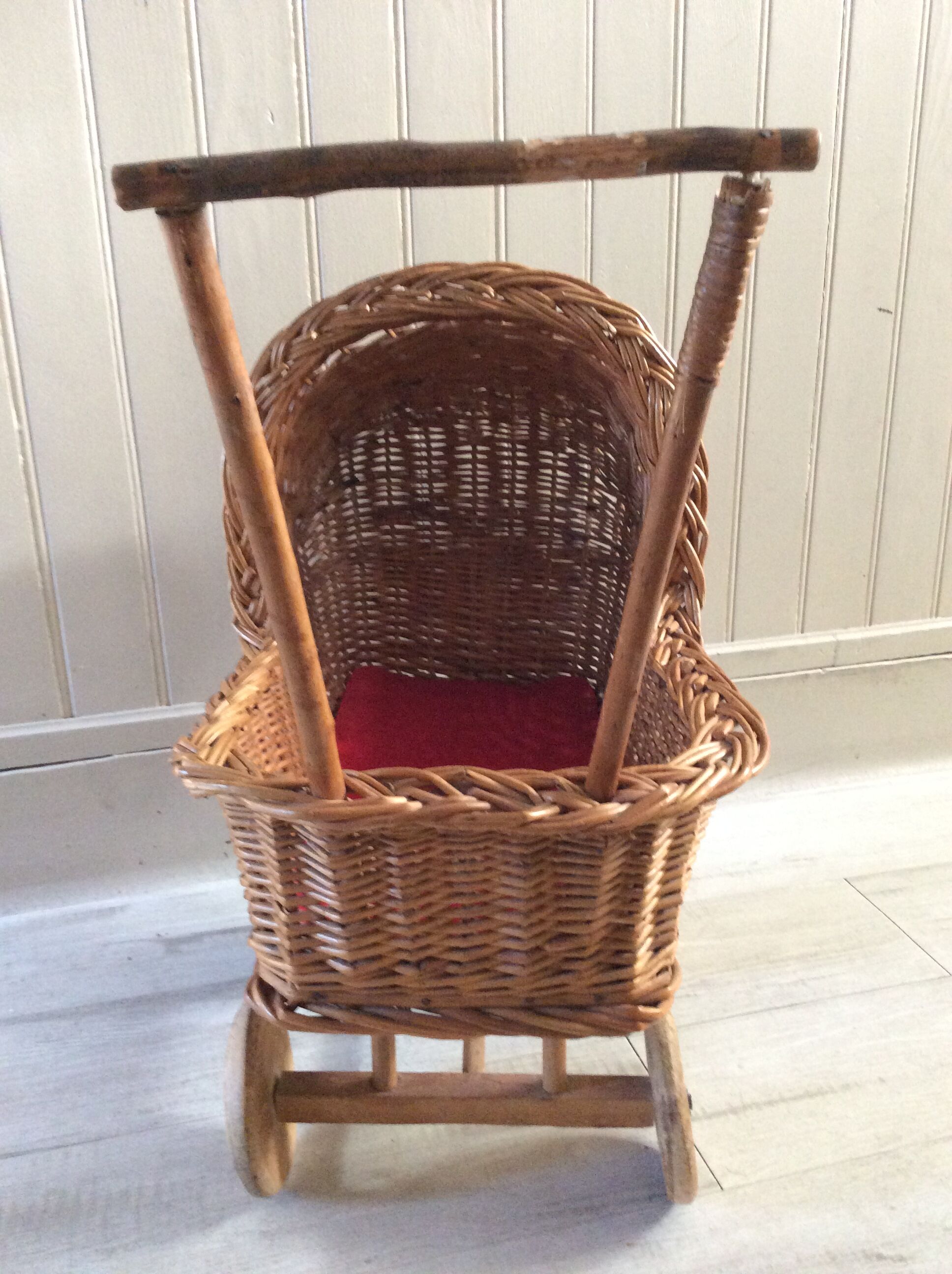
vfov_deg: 56.9
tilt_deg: -20.3
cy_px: 637
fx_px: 1177
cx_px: 476
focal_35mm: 32
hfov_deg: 44.1
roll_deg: +1.0
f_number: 2.4
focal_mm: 3.3
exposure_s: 1/25
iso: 250
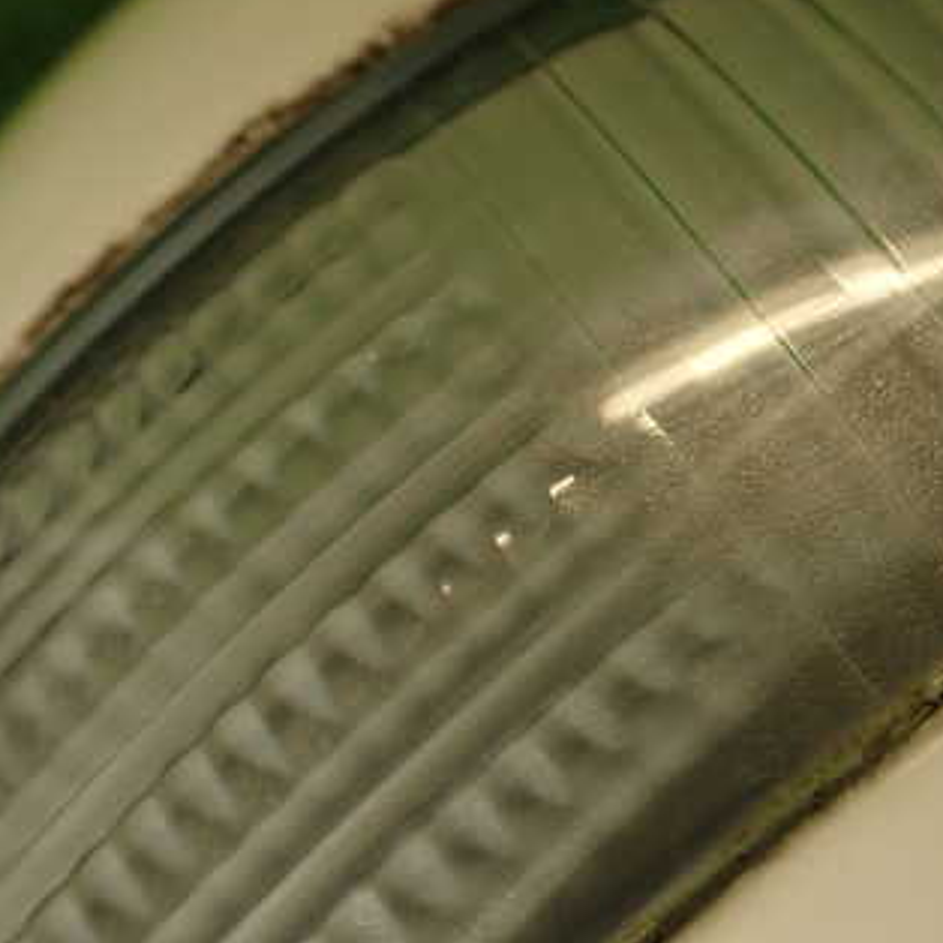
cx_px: 826
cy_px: 420
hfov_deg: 30.4
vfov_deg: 31.6
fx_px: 1664
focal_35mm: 54
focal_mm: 5.79
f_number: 2.4
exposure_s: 1/60
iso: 100
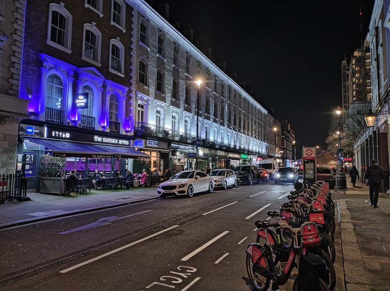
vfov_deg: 54.8
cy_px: 146
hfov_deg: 69.4
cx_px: 195
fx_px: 281
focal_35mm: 25
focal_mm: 4.71
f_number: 1.7
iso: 1700
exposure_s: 1/15.2
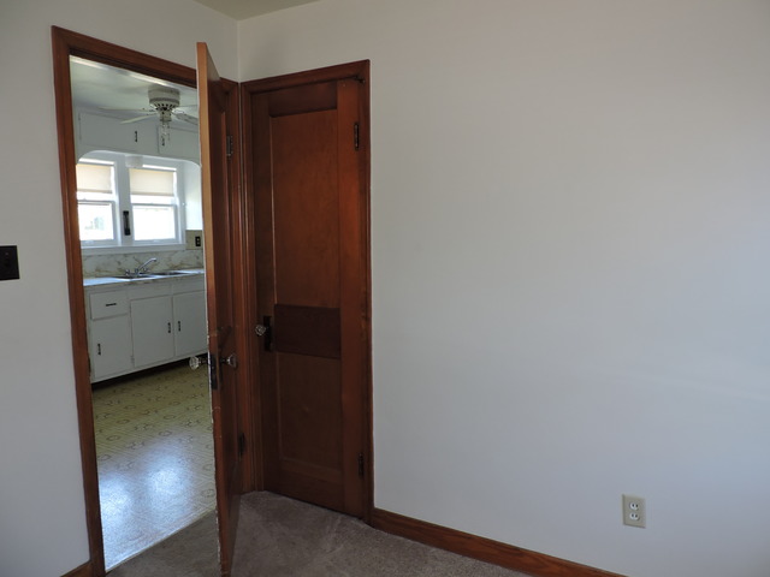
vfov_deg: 56.8
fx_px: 534
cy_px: 288
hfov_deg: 71.6
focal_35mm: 24
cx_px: 385
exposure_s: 1/30
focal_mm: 4.3
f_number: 3
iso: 200
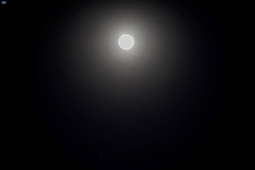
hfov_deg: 8.6
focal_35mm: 240
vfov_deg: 5.7
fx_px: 1699
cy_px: 85
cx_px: 128
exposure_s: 4
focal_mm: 240
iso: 64
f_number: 5.3
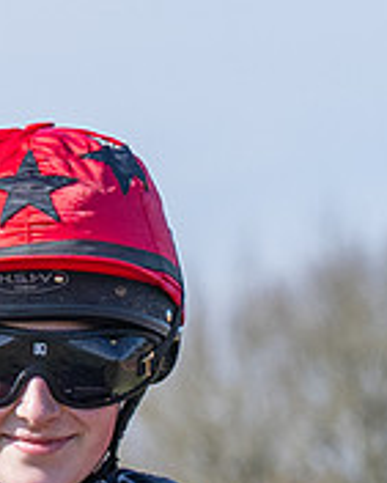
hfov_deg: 1.7
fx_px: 13218
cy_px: 624
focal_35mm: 924
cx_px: 104
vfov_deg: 2.1
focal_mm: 110
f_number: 5
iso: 200
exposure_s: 1/1250
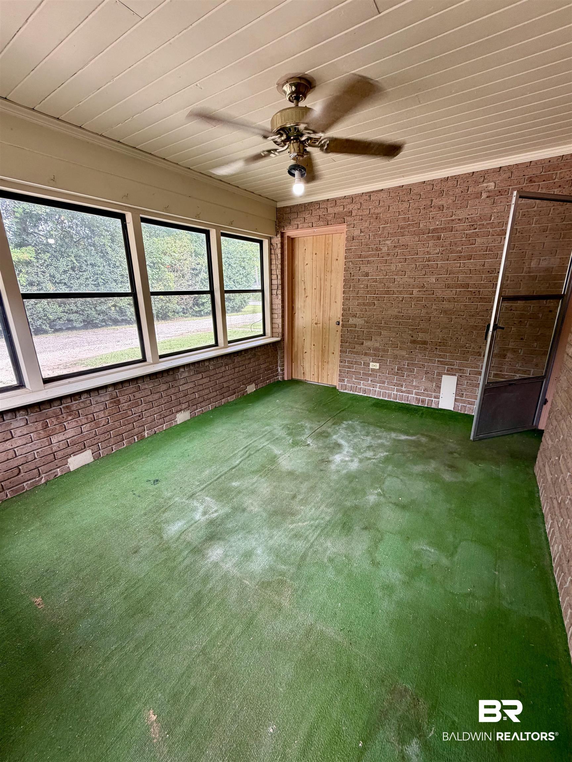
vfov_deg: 102.1
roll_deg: +1.0
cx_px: 286
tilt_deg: -16.4
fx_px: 308
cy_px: 381
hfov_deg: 85.7
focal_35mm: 14
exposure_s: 1/121
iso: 160
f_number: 2.2
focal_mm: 2.22
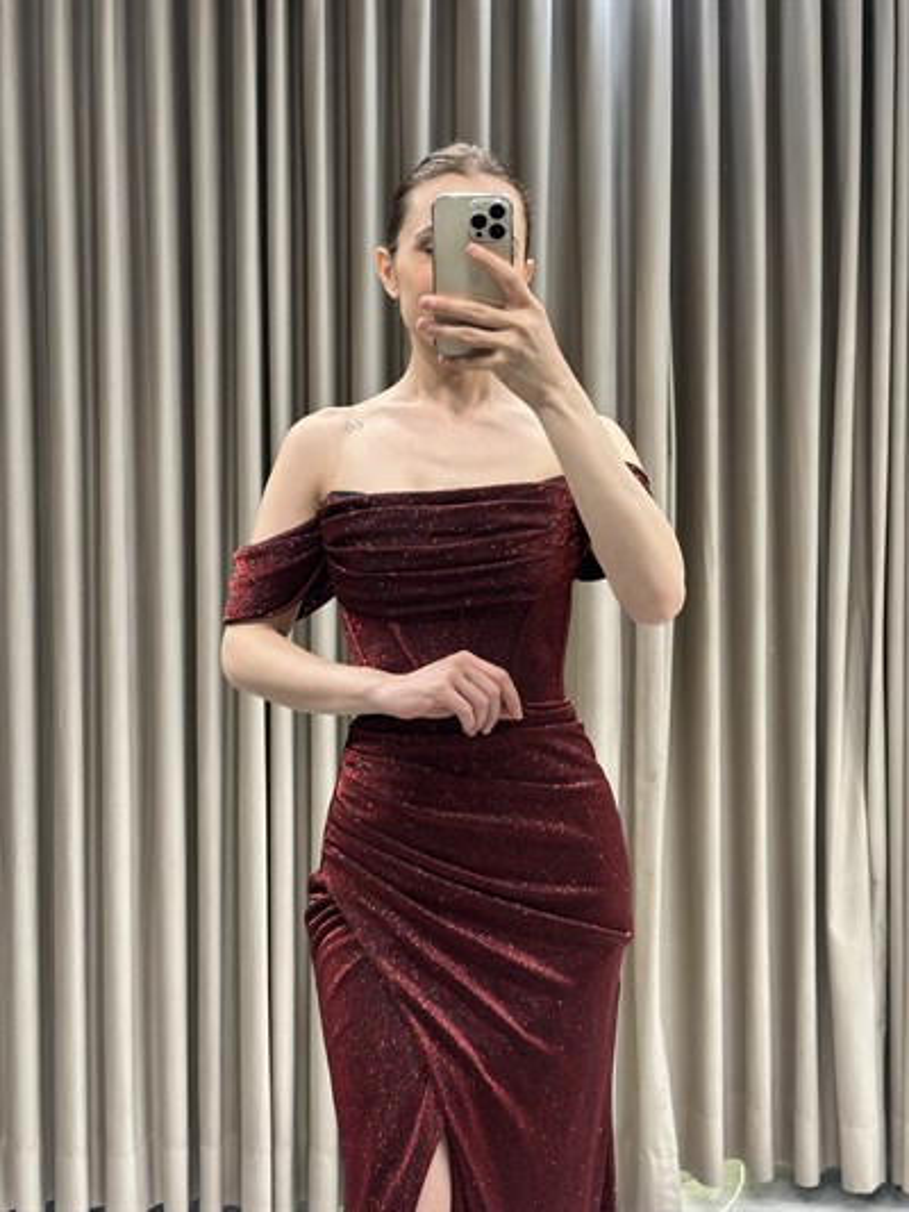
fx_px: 1680
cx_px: 454
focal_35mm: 48
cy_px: 606
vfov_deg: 39.6
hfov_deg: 30.3
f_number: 1.78
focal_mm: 6.86
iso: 64
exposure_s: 1/422
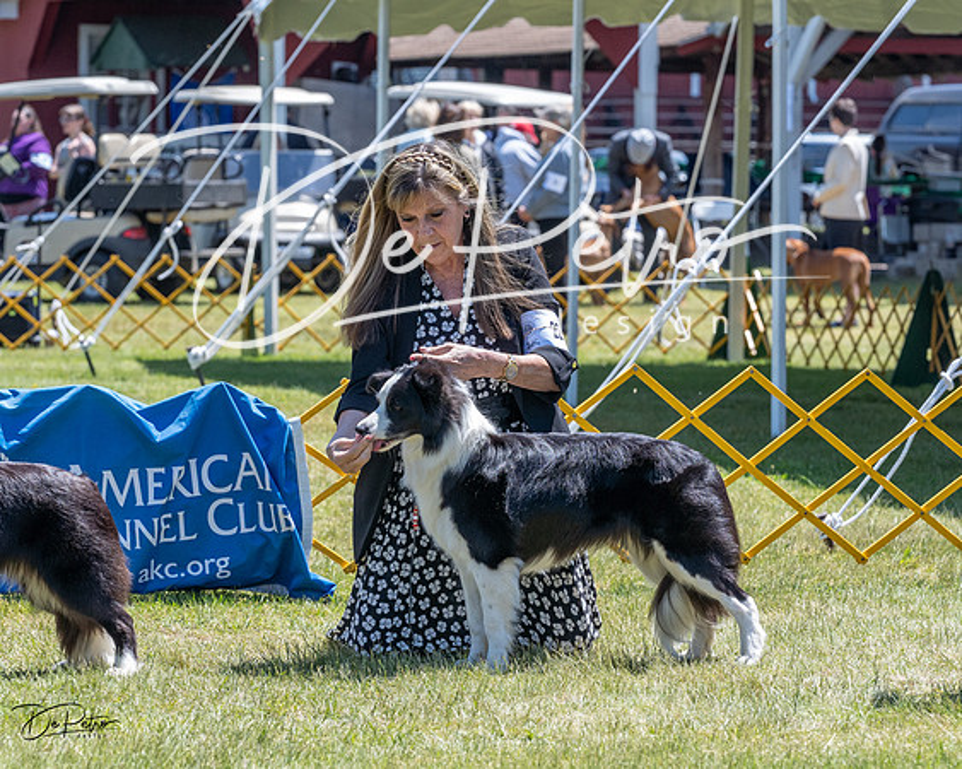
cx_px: 481
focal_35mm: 163
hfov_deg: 11.8
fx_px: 4647
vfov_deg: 9.5
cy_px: 384
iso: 1250
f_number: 7.1
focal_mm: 133
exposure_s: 1/1600
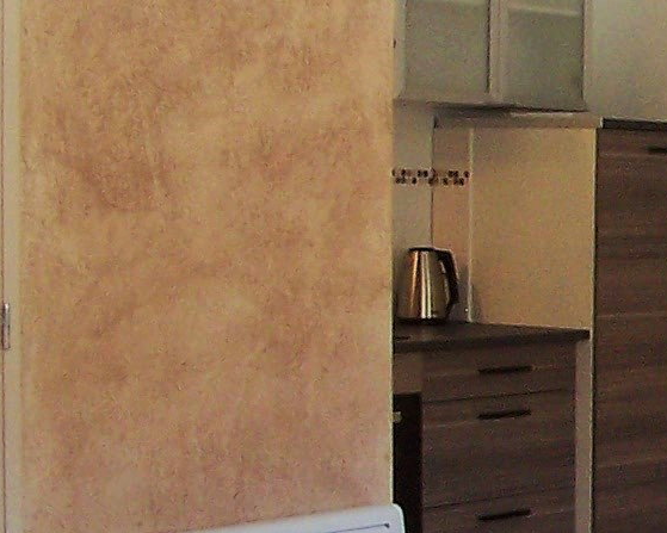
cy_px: 305
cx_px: 1104
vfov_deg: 10.1
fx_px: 3020
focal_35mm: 153
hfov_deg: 11.8
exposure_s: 1/20
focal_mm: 6.3
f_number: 2.8
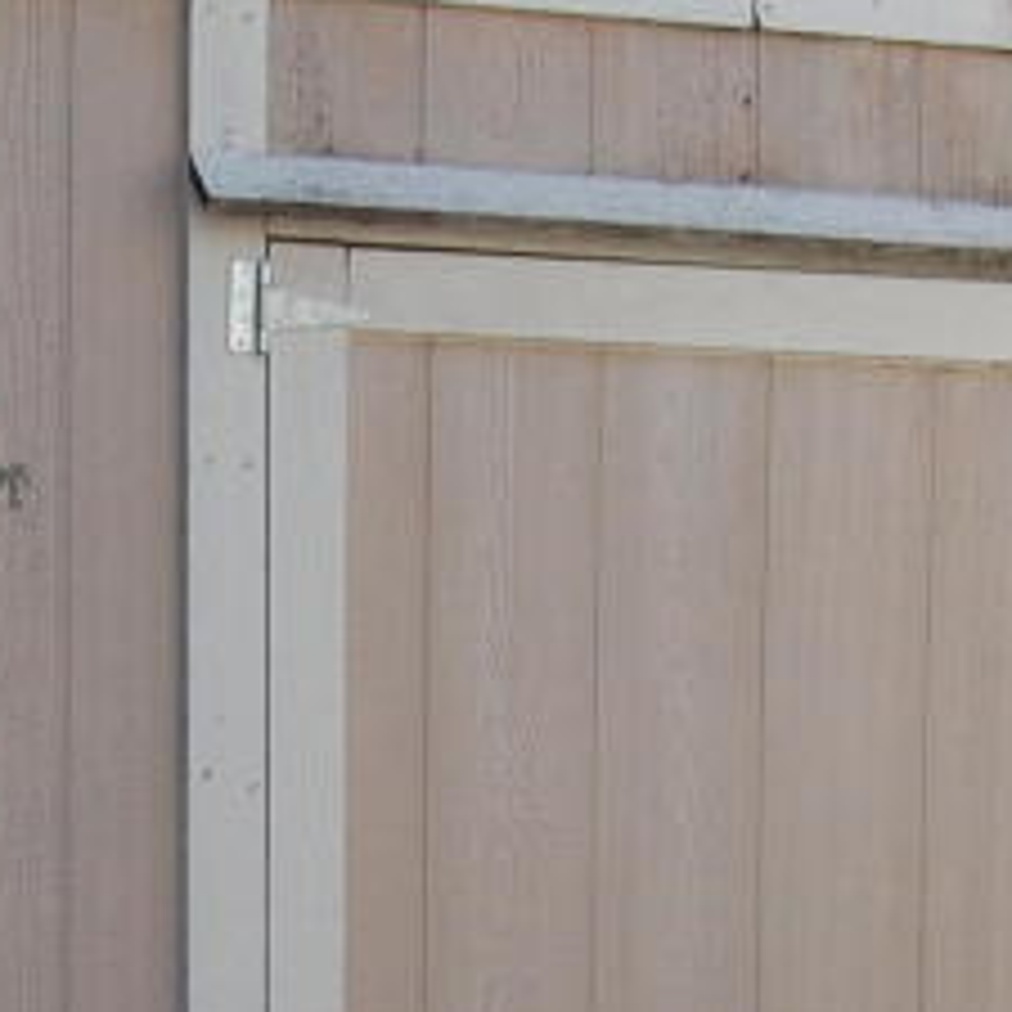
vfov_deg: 10.2
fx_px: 5623
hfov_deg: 10.3
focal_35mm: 170
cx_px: 232
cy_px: 1111
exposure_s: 1/200
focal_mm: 26
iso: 200
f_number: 7.1
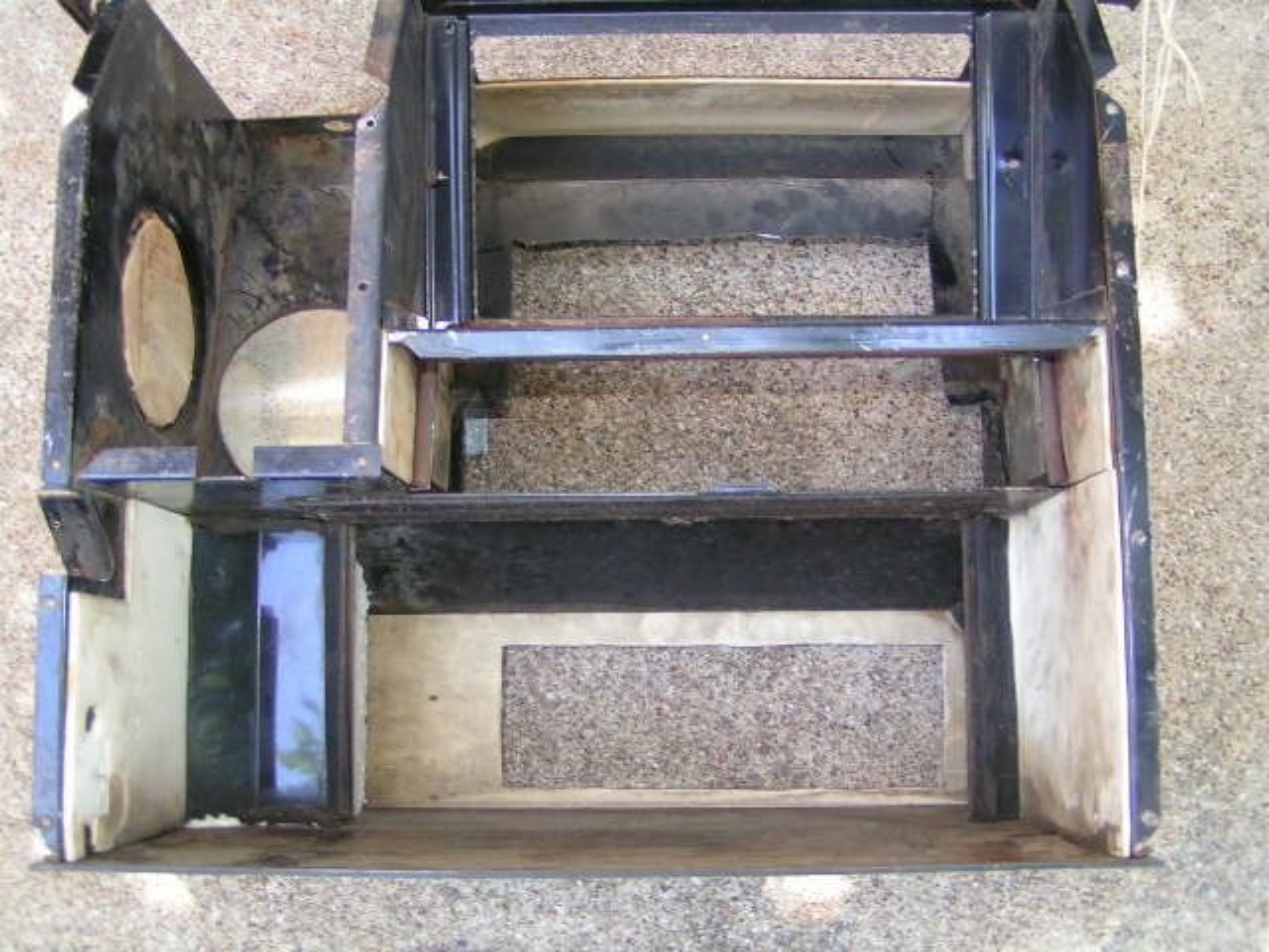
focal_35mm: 38
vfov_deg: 37.7
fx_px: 1393
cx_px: 634
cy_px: 476
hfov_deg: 49.0
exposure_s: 1/40
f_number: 2.8
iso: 100
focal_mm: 5.8
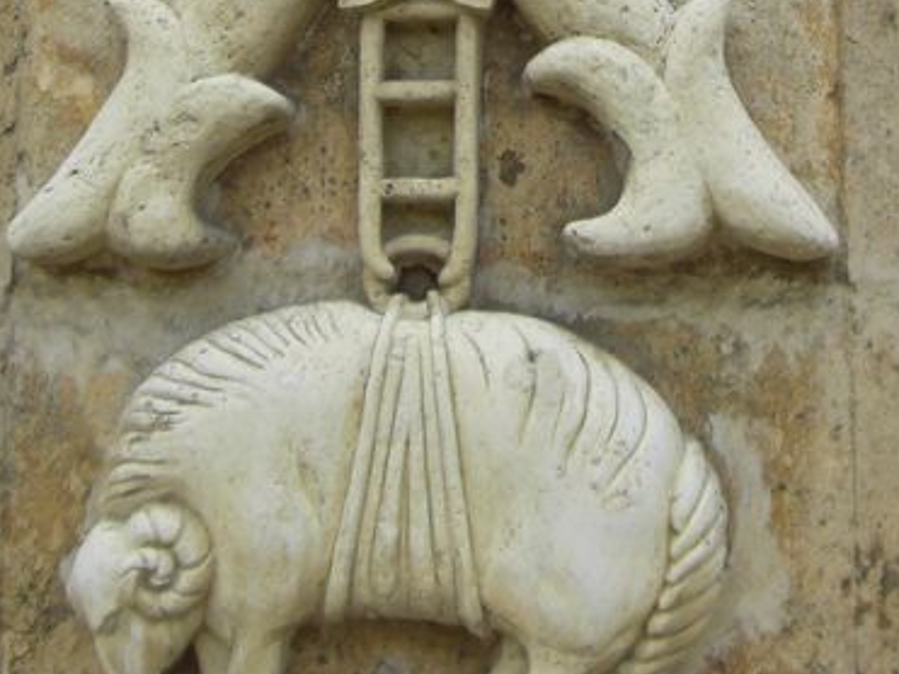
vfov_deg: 13.6
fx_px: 2726
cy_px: -209
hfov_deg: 18.6
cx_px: 674
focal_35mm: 105
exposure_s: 1/400
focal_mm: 6.2
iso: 64
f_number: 2.7
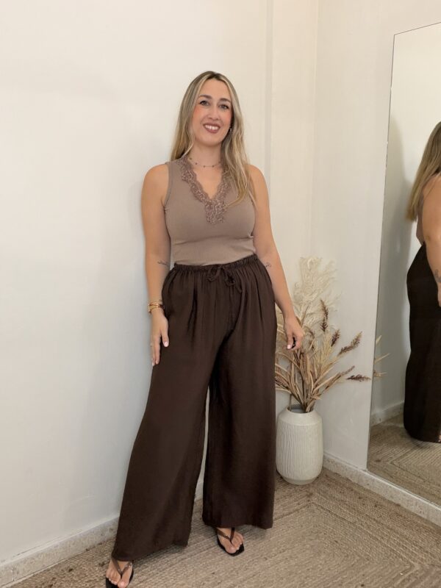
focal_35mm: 30
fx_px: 510
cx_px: 220
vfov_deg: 60.0
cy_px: 294
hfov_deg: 46.8
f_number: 1.9
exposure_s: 1/60
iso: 125
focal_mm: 2.71
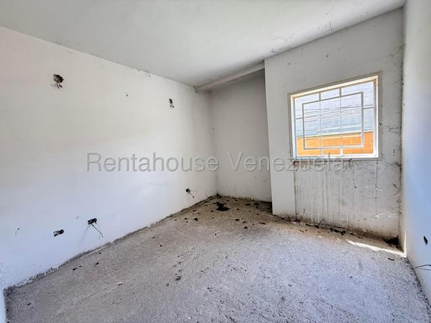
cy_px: 162
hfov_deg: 102.1
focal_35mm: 14
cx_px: 216
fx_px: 174
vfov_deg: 85.7
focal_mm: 2.22
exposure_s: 1/99
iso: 250
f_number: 2.2
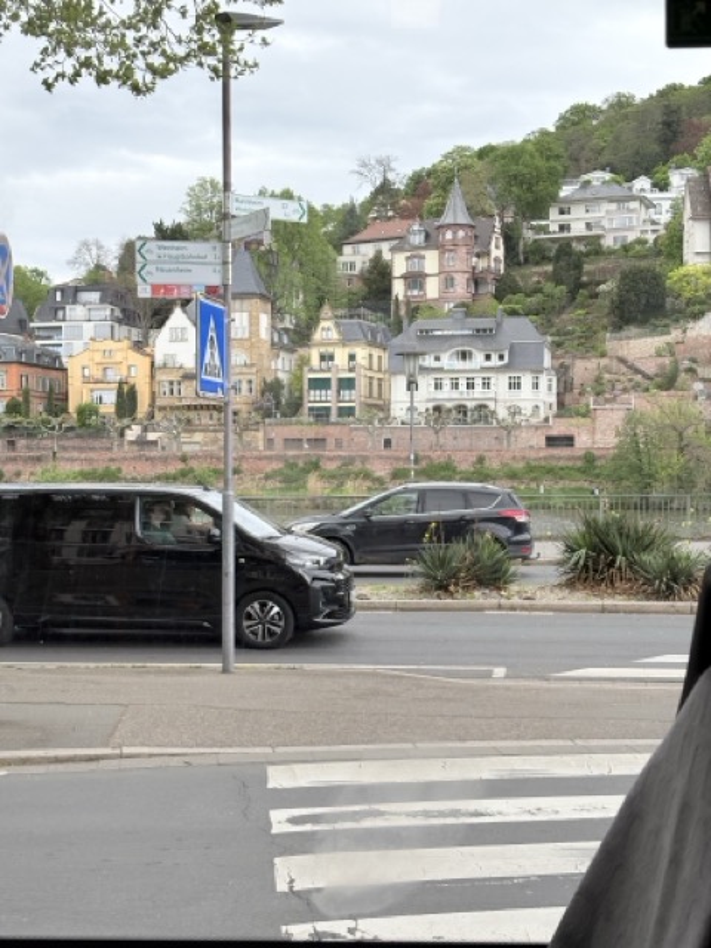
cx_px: 356
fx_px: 1424
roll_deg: +1.8
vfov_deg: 36.8
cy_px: 474
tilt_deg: -0.3
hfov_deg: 28.0
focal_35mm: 52
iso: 32
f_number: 1.6
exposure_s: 1/384
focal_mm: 5.96
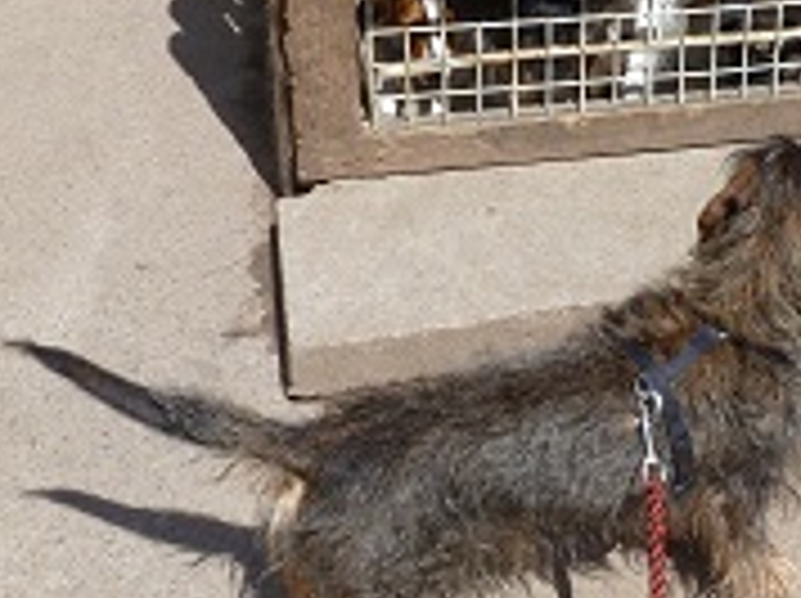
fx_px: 1248
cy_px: 31
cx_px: 662
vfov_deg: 25.9
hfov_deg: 34.3
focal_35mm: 54
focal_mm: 4.3
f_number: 5
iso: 100
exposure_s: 1/400
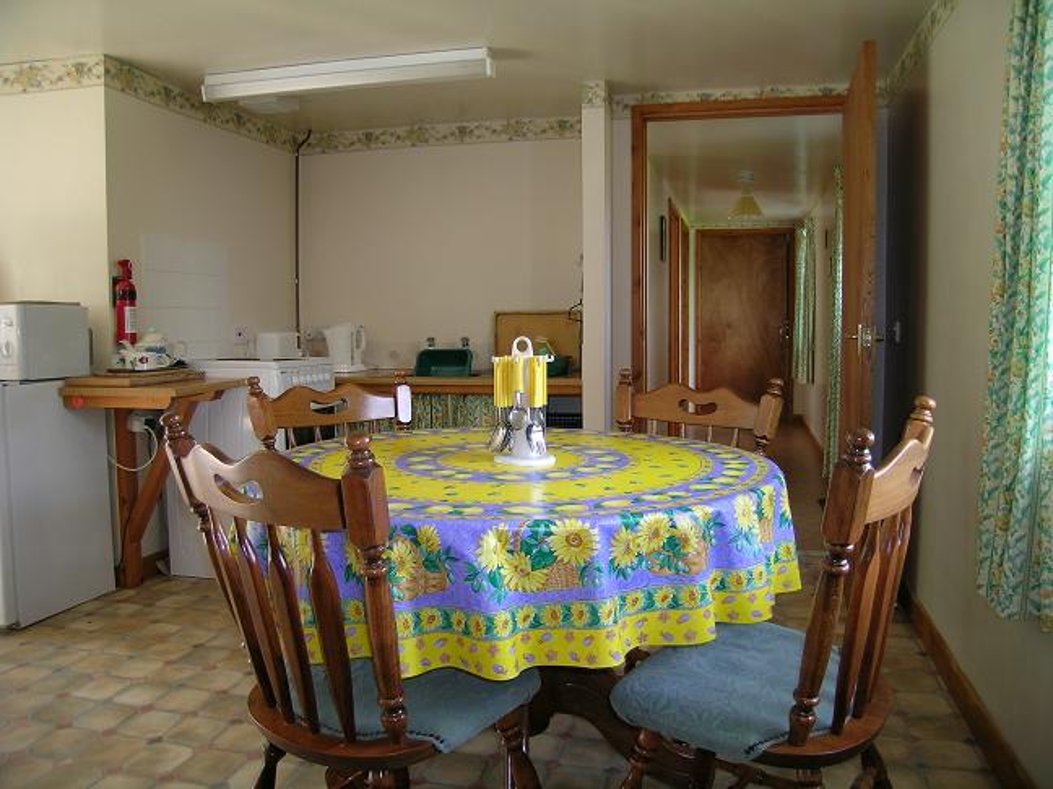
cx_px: 526
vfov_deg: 49.7
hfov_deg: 63.4
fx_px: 852
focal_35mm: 28
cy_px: 394
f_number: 2.8
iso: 50
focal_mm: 5.8
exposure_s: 1/30
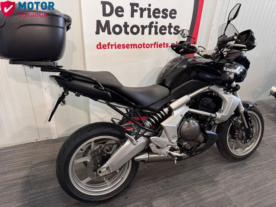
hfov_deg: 71.6
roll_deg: -3.1
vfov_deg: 56.8
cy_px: 104
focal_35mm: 24
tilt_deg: -27.2
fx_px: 191
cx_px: 138
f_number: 1.78
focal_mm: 6.76
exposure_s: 1/50
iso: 320
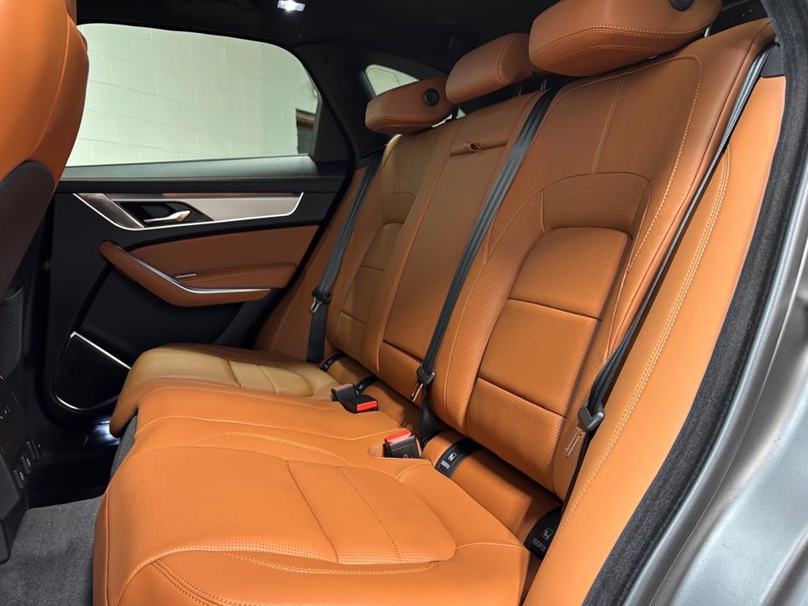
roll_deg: +0.8
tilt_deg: -7.6
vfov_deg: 49.7
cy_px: 314
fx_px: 653
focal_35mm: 28
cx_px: 416
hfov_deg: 63.4
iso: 160
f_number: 1.6
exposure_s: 1/60
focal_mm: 5.96
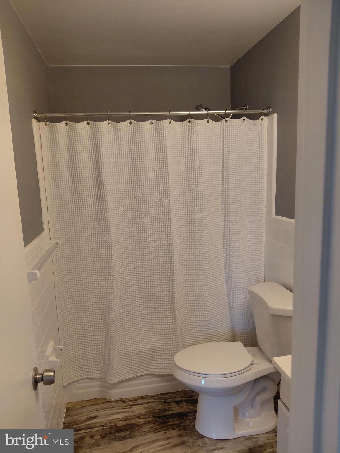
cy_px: 226
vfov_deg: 69.4
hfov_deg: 54.9
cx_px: 170
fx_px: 327
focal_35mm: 25
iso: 160
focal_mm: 4.69
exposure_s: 1/120
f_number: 1.8
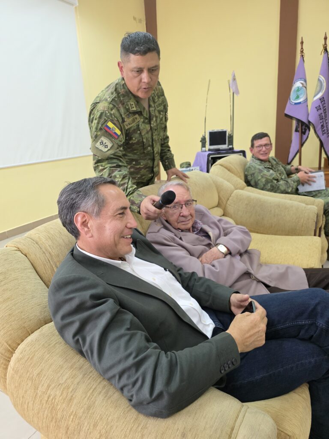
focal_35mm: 23
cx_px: 164
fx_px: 291
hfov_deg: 58.9
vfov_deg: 73.9
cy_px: 220
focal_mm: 6.3
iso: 640
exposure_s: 1/120
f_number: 1.7
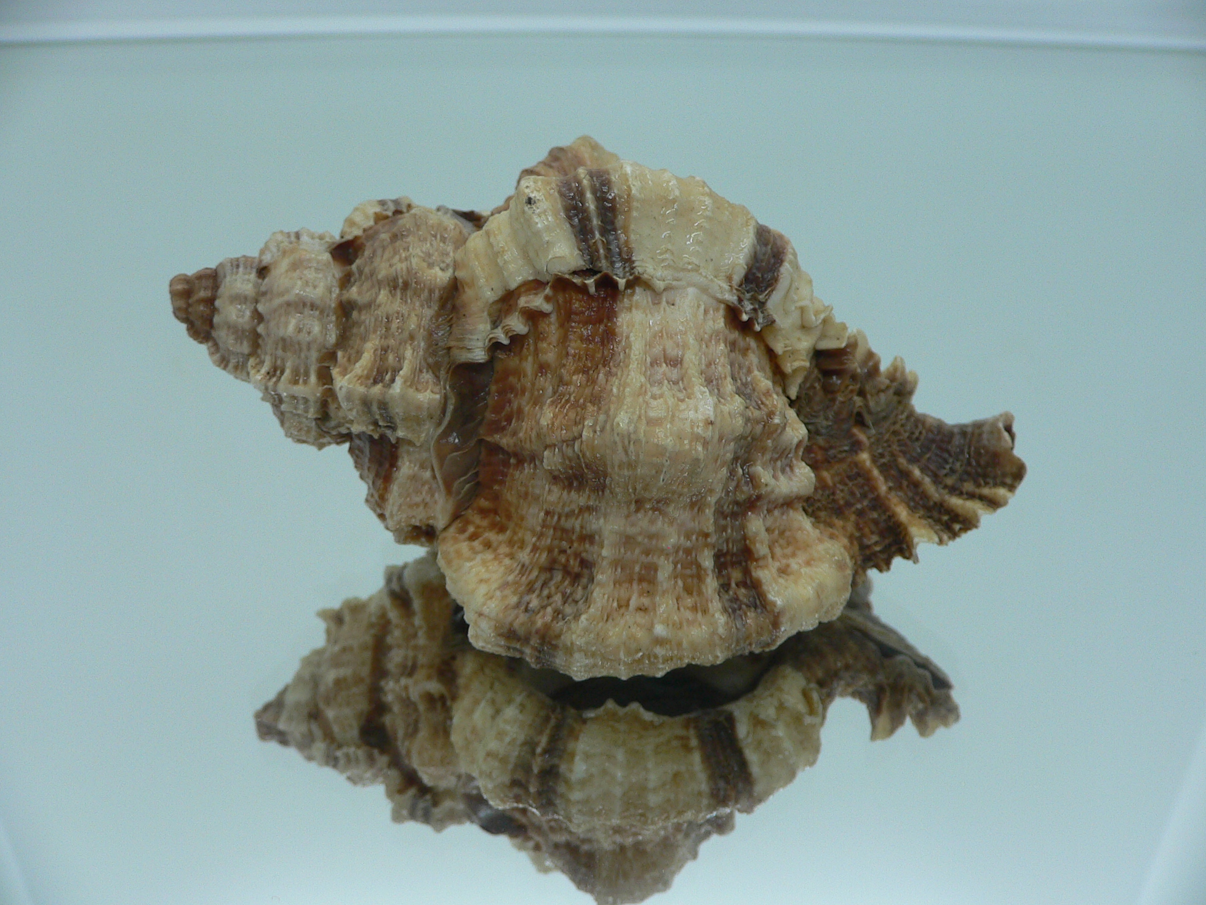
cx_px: 599
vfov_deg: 39.7
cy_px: 456
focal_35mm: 36
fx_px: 1254
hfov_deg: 51.4
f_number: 2.8
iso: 100
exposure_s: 1/60
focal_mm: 4.6
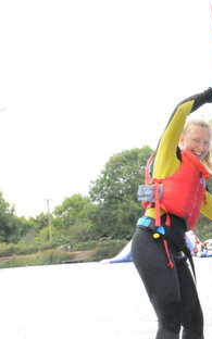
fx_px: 1294
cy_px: 226
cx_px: 284
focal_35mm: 140
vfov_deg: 14.9
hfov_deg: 9.2
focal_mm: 44
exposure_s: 1/1000
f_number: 16
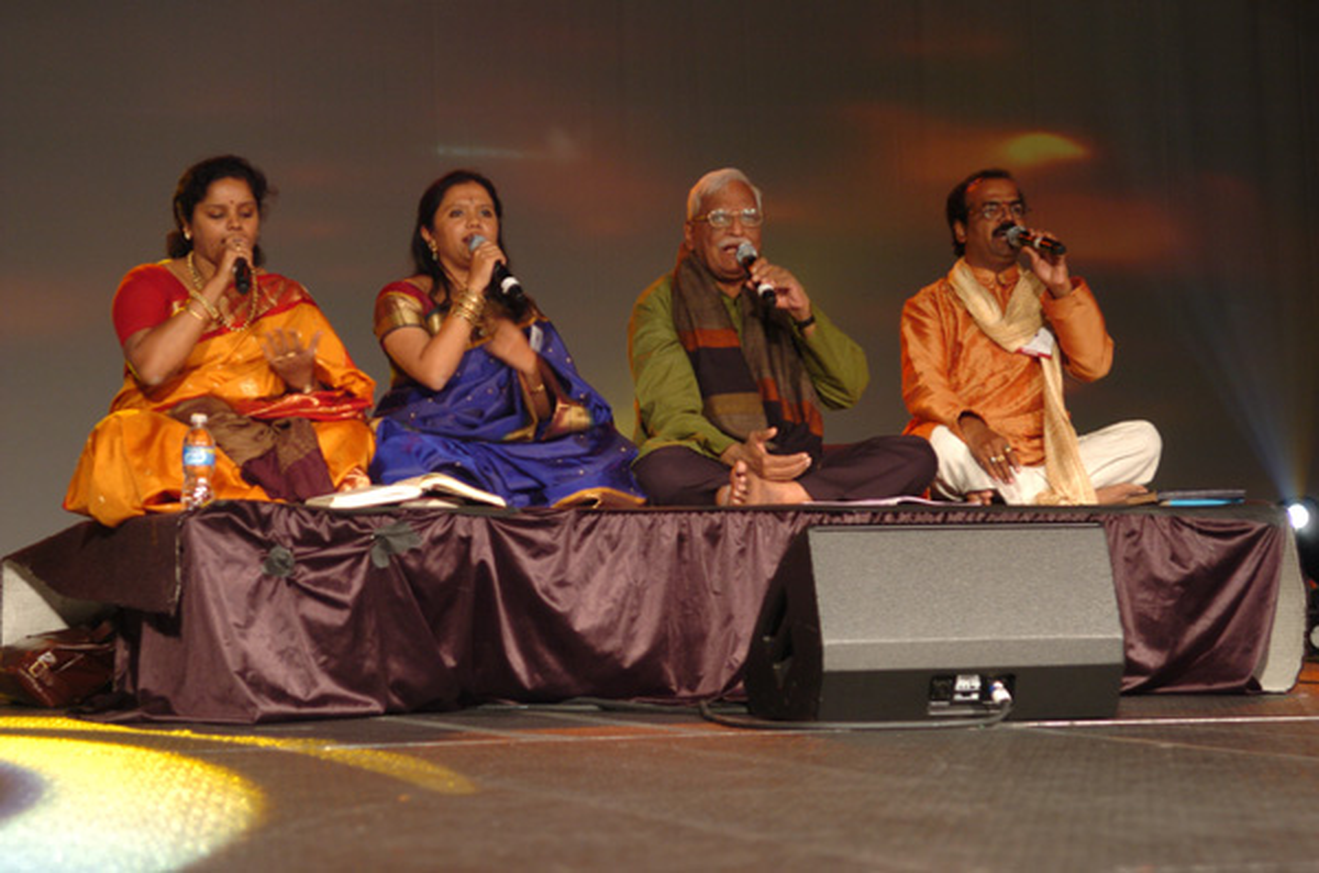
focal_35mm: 82
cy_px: 436
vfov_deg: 16.5
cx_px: 660
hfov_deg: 24.7
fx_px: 3016
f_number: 2.8
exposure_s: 1/40
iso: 400
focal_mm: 55
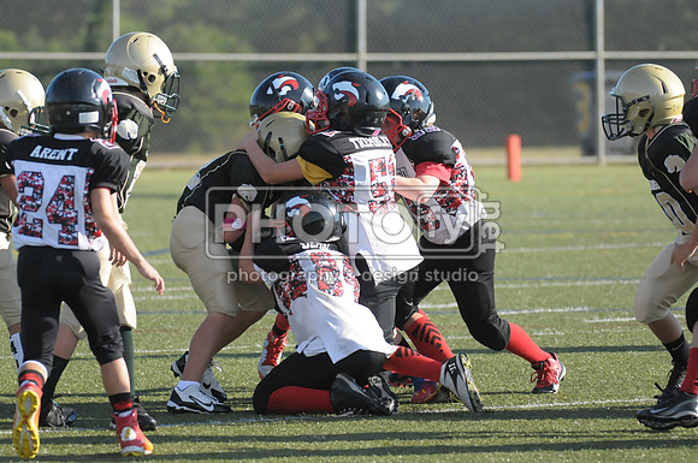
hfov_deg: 6.9
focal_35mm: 300
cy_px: 232
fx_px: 5809
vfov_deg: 4.6
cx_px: 349
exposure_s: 1/5000
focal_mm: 200
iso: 1600
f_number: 4
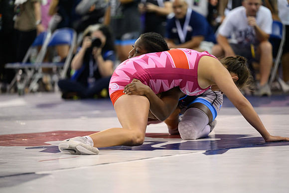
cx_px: 144
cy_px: 96
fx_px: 1405
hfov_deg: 11.7
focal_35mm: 175
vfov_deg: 7.9
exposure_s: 1/800
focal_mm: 175
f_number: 2.8
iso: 2500
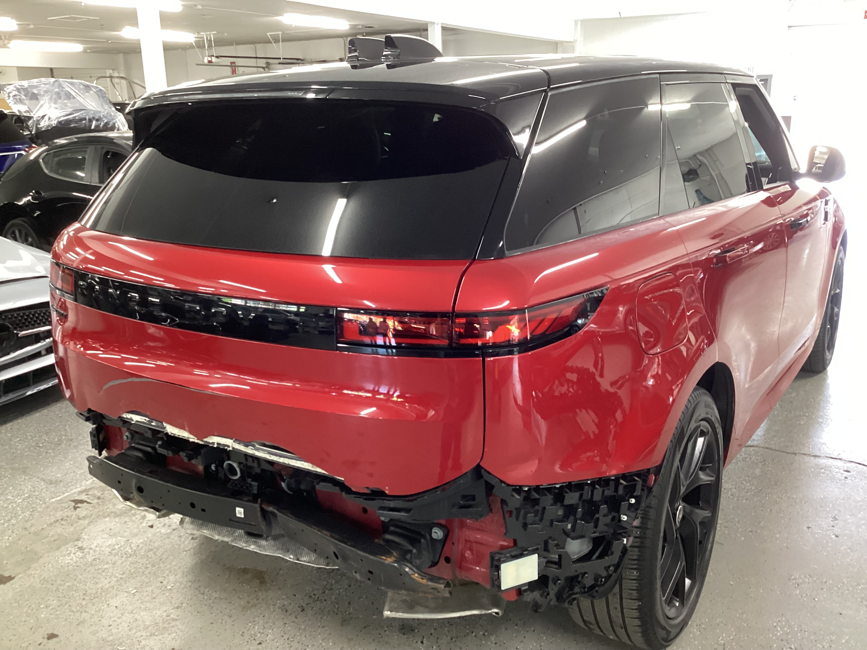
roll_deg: +0.3
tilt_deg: -16.5
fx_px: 776
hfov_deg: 58.4
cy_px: 325
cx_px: 434
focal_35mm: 31
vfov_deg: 45.4
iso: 250
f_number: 2.4
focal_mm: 3.3
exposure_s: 1/33
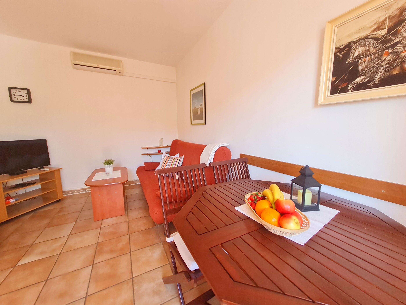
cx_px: 203
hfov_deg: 106.2
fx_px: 152
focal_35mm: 13
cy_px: 152
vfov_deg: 89.9
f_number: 2.2
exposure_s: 1/60
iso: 160
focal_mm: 1.74
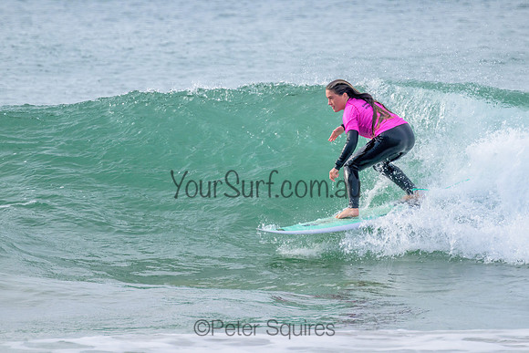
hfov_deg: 1.9
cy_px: 147
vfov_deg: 1.2
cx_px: 274
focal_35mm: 1101
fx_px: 16178
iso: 1000
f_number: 11
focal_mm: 800
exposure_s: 1/800
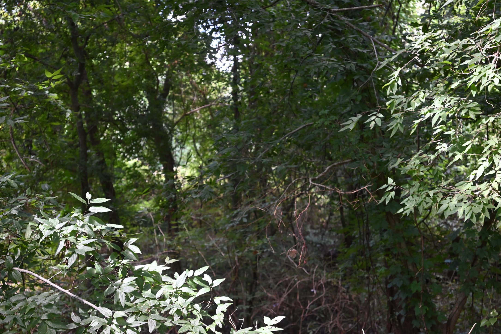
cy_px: 167
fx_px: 696
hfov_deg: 39.6
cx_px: 250
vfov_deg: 27.0
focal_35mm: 50
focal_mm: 50
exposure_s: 1/125
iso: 1400
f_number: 6.3
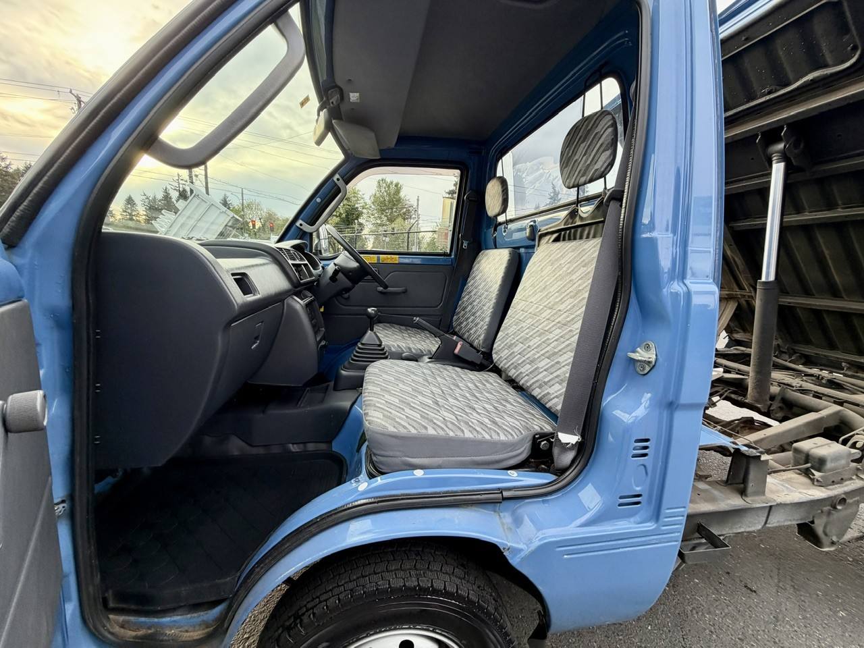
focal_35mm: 14
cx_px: 432
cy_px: 324
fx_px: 349
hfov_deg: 102.1
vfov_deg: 85.7
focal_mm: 2.22
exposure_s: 1/121
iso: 80
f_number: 2.2
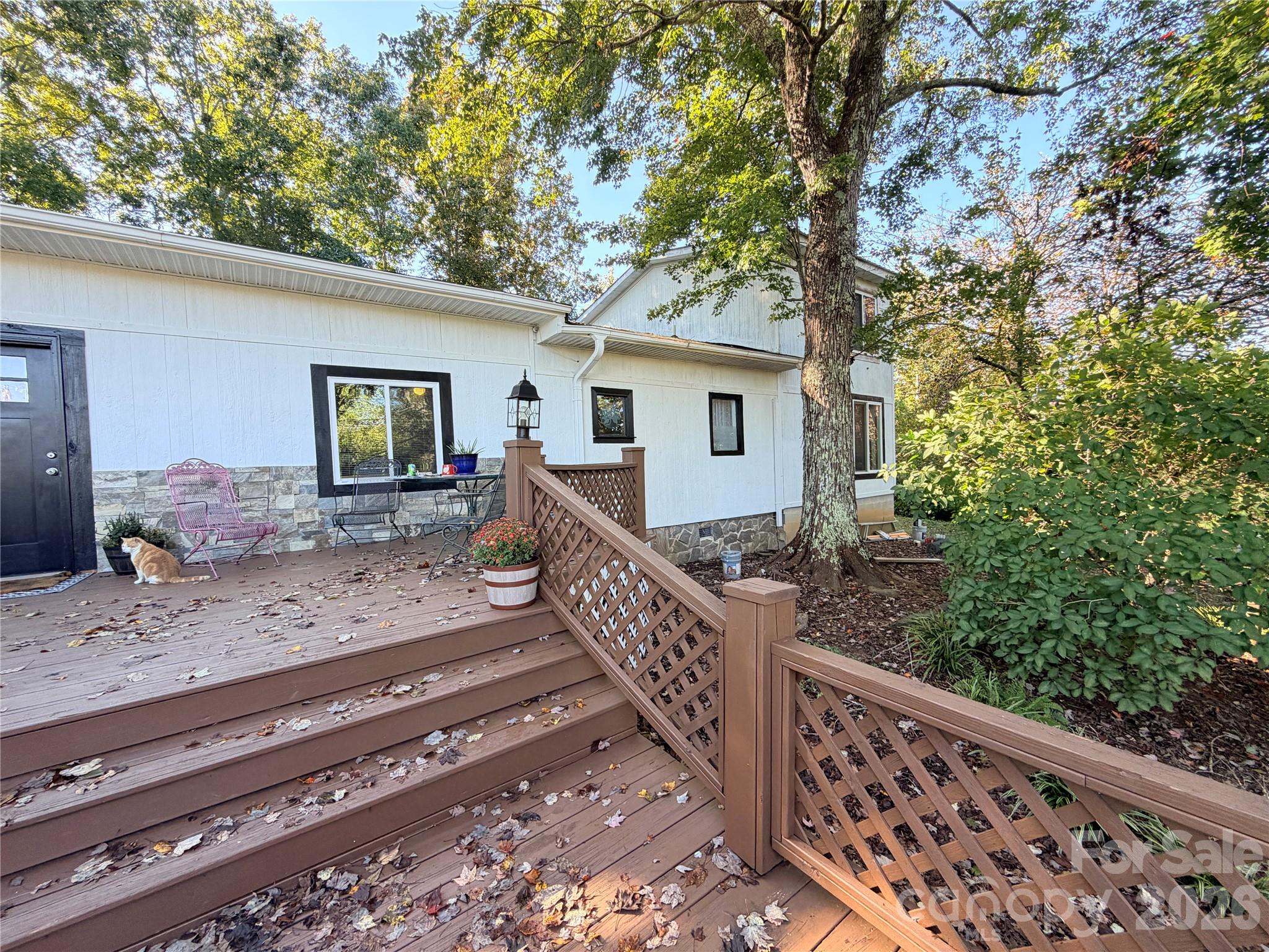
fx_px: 513
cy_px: 476
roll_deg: +2.9
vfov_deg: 85.7
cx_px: 634
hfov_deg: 102.1
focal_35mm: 14
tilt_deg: -1.4
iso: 100
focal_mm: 2.22
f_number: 2.2
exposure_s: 1/121
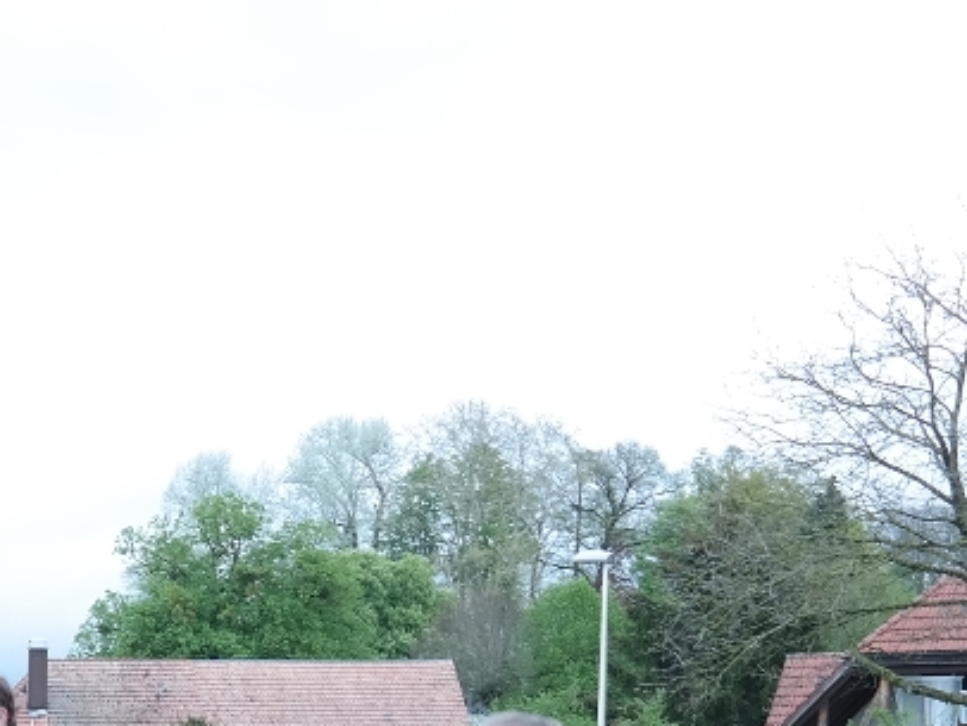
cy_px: 1054
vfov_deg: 11.4
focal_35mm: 125
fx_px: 3494
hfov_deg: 14.1
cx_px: -729
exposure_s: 1/80
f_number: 6.3
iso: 200
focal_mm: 22
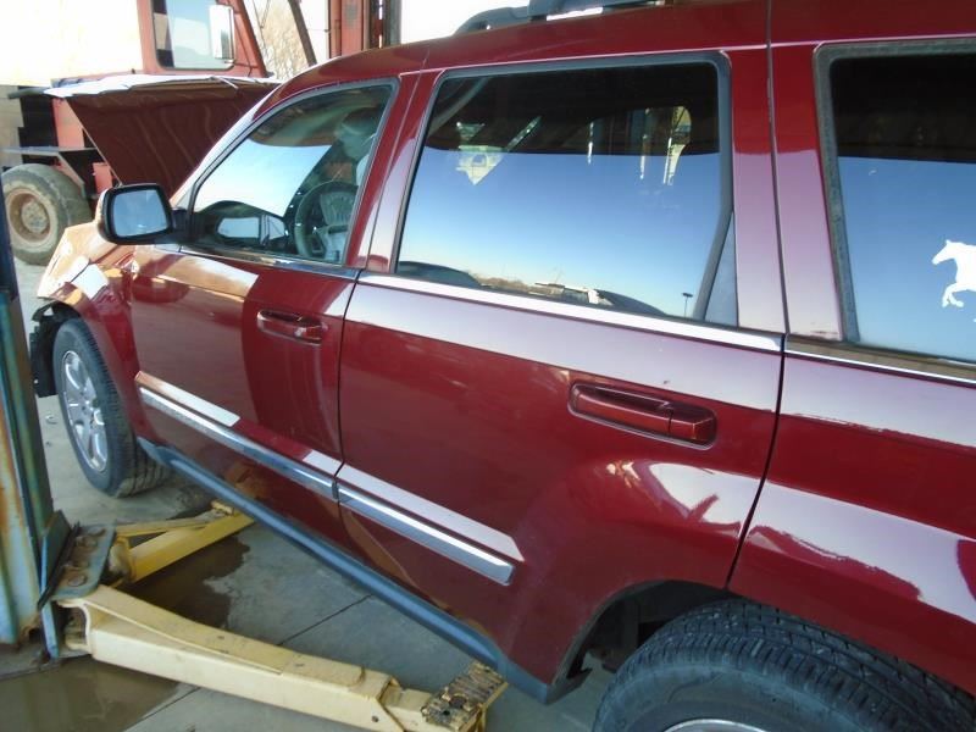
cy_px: 366
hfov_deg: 67.3
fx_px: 733
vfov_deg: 53.1
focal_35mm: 26
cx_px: 488
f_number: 3.2
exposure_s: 1/40
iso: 100
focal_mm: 4.6
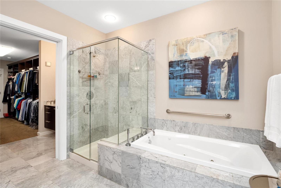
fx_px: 125
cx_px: 140
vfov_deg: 73.7
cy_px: 94
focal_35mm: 16
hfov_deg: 96.7
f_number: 8
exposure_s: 1/3
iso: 400
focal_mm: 8
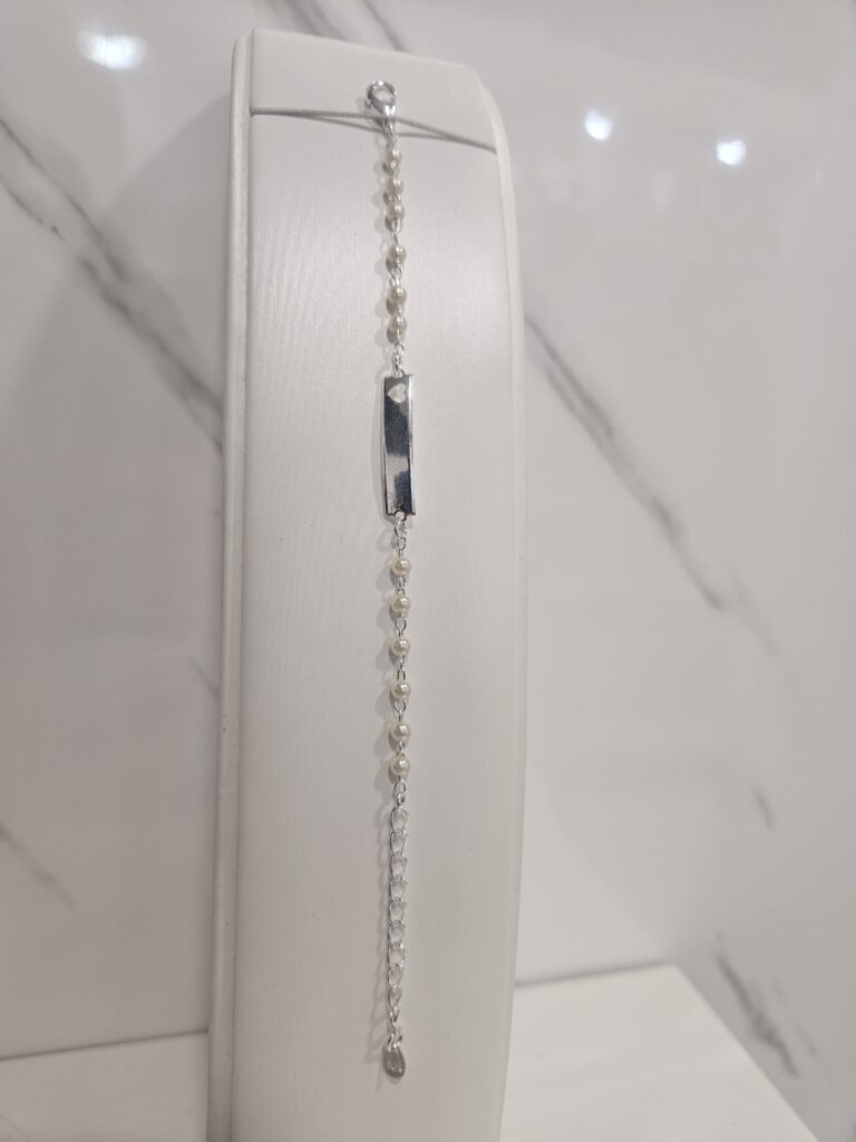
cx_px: 428
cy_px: 571
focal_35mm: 23
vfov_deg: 73.9
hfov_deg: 58.9
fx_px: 758
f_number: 1.8
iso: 160
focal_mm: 5.4
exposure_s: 1/100
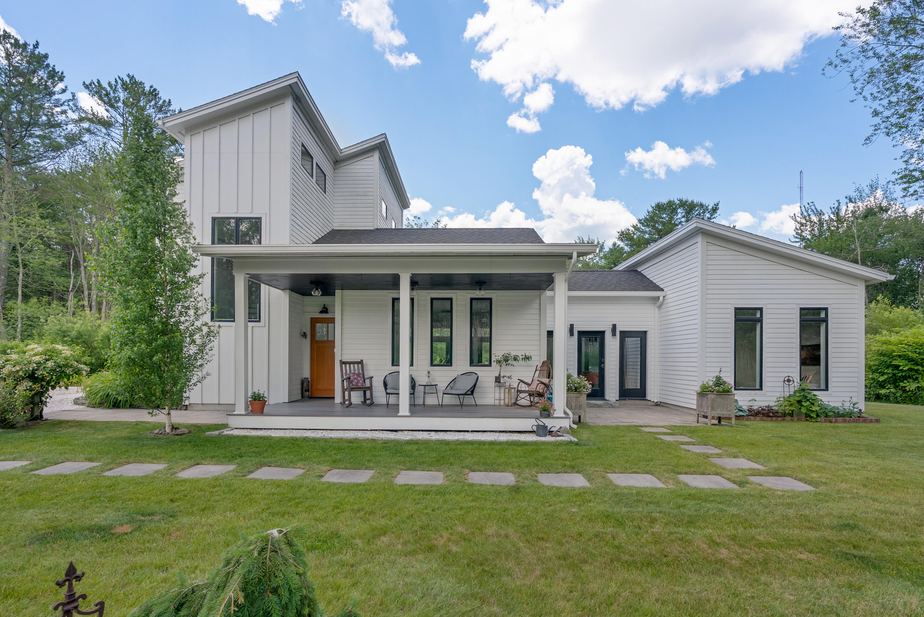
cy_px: 308
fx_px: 411
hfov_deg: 96.7
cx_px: 462
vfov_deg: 73.8
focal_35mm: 16
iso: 320
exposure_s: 1/200
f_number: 7.1
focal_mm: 16
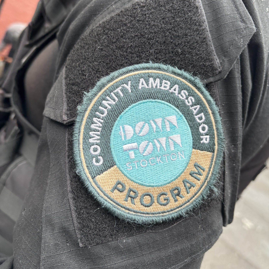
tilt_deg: -13.1
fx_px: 273
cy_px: 132
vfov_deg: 52.5
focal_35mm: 31
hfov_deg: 52.5
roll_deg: -27.4
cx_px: 134
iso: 64
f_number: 1.6
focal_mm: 5.96
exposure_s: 1/121
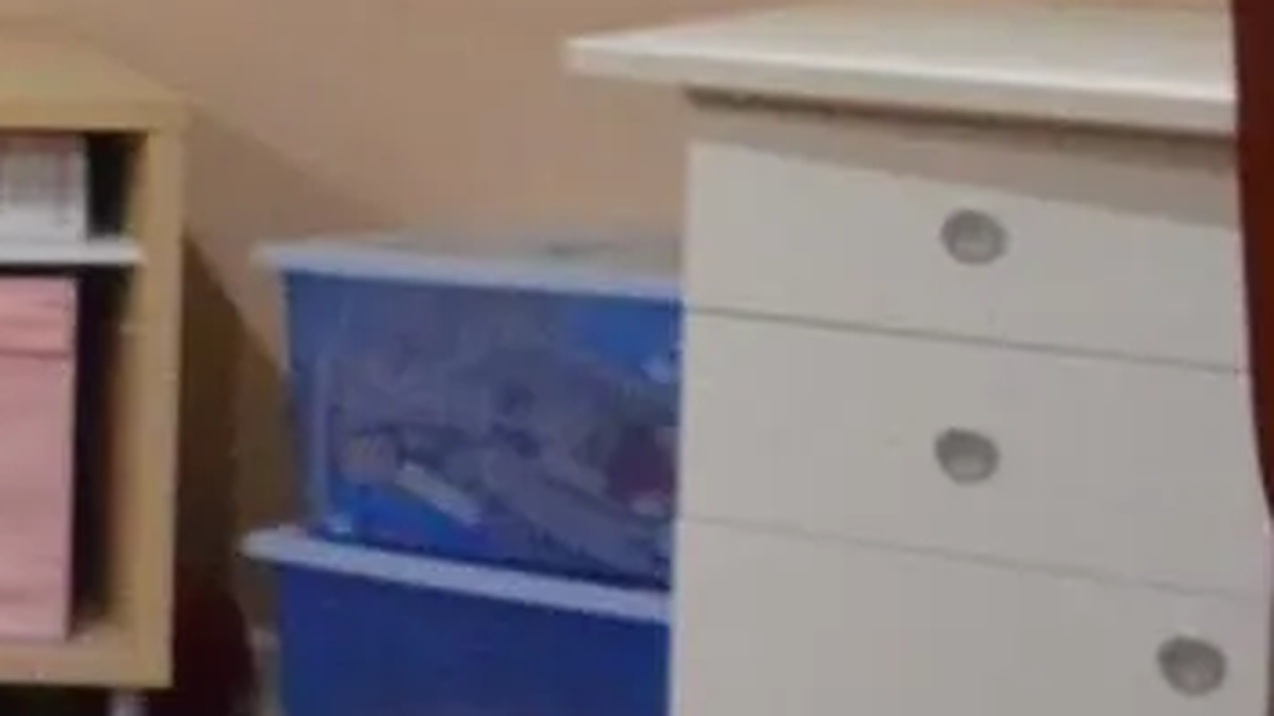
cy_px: -123
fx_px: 4076
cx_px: -1618
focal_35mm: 121
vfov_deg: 9.9
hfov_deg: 13.7
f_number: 4.8
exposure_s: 1/30
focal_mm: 11
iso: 2200
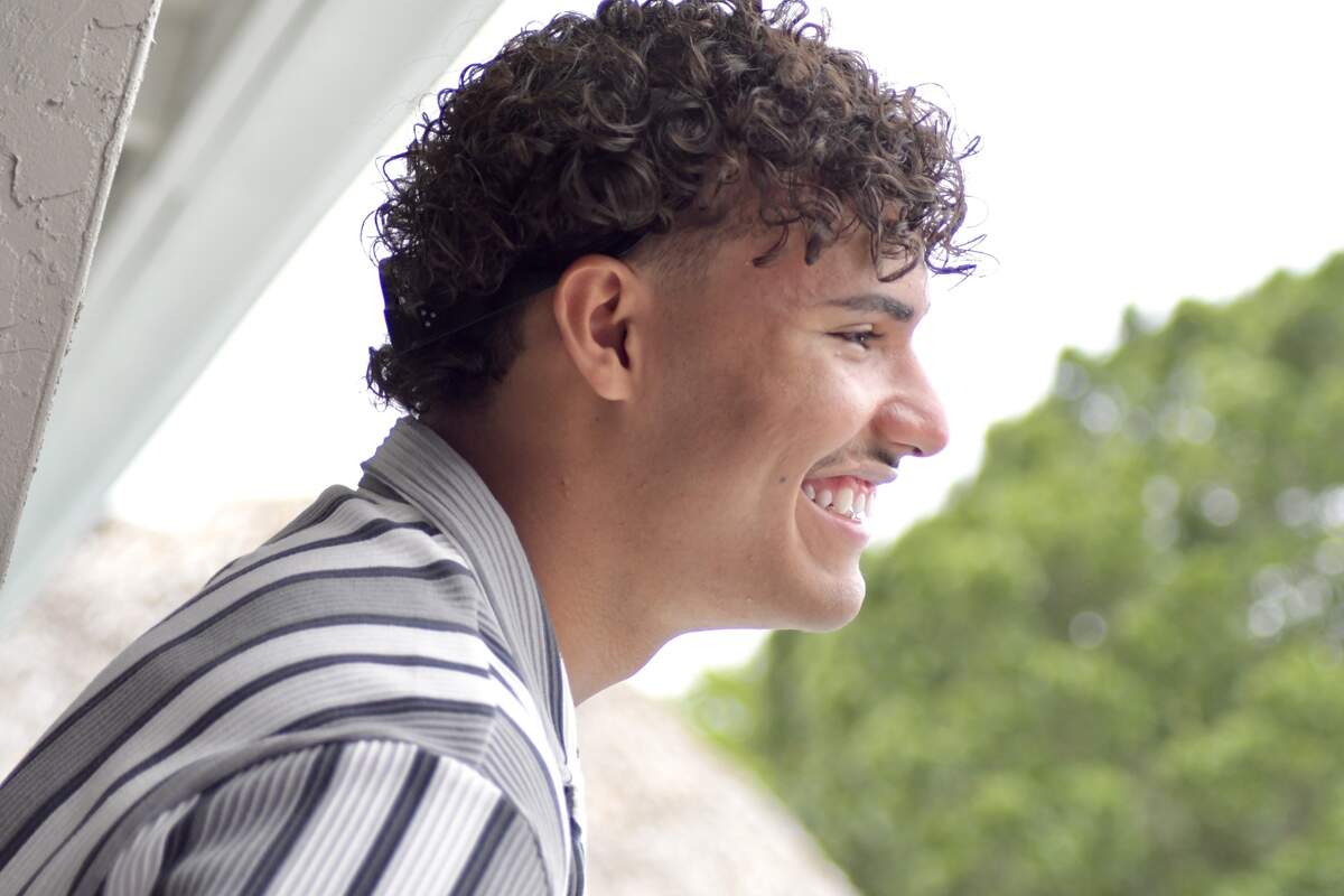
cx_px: 672
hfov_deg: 19.5
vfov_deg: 13.0
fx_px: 3920
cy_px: 448
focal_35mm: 105
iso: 2000
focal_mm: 70
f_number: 4
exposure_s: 1/3200
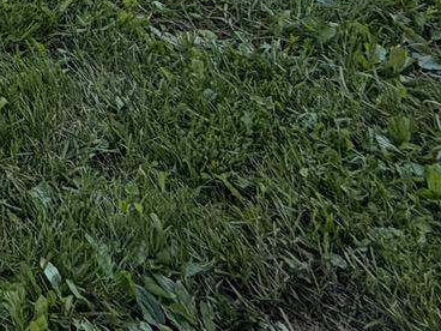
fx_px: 994
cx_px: -449
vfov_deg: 12.8
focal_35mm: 78
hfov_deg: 17.5
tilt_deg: -2.7
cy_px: -531
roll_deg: -0.6
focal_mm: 2.22
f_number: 2.2
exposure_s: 1/502
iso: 50
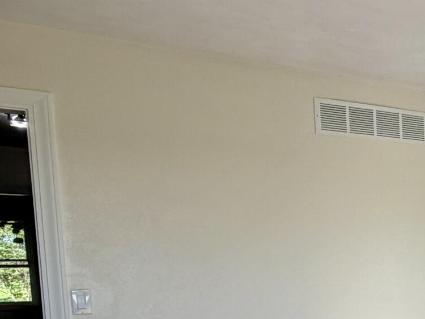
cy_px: 324
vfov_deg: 24.8
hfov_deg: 25.1
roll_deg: +0.7
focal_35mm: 56
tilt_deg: -5.2
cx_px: 654
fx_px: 688
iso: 40
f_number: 2.2
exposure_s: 1/241
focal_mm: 2.22
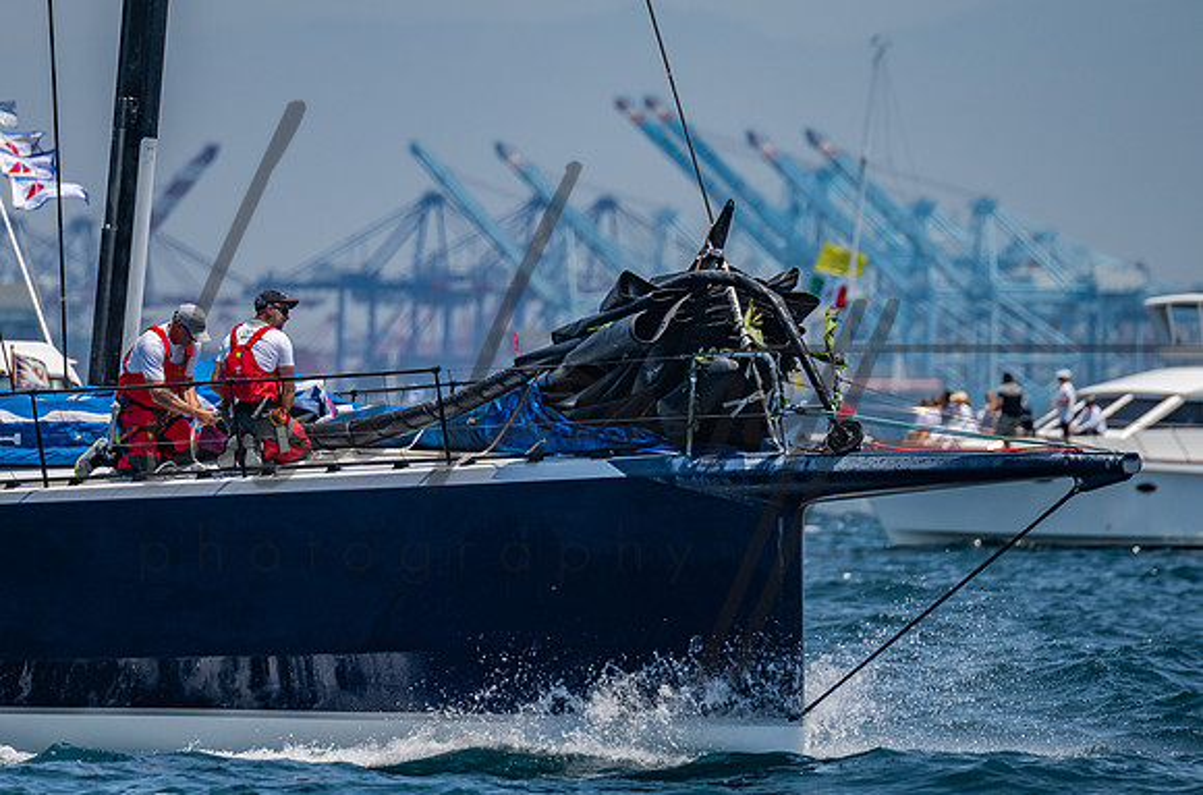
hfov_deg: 3.5
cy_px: 298
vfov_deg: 2.3
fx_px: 19731
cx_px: 529
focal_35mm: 592
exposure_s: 1/2000
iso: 320
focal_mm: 400
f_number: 5.6
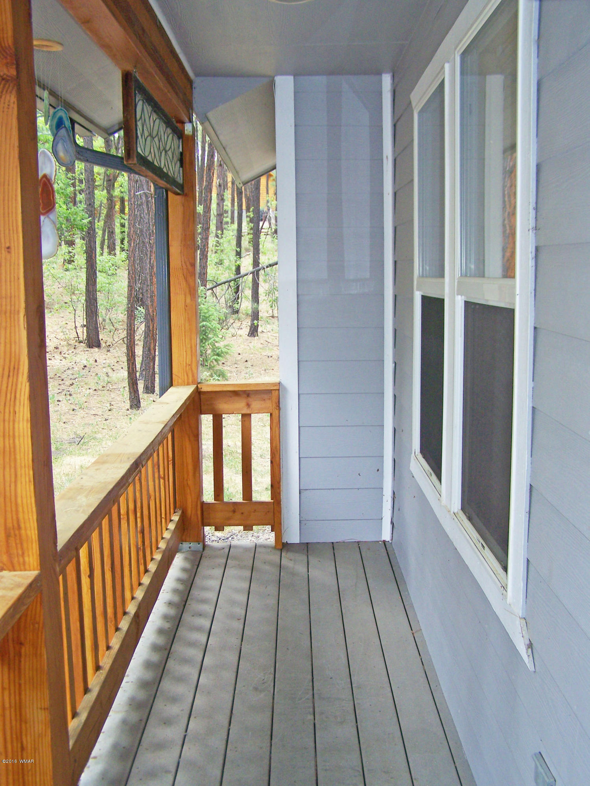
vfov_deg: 49.0
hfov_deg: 37.7
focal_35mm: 38
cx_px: 295
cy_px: 393
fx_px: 864
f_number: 2.8
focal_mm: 6.3
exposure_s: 1/60
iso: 80
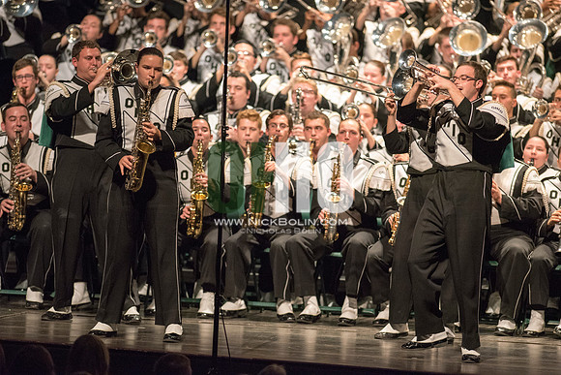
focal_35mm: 300
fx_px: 4676
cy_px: 188
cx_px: 280
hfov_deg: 6.9
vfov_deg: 4.6
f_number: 2.8
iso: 4000
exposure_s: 1/500
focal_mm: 300
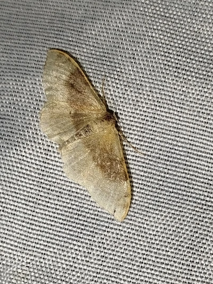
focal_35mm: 94
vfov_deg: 20.9
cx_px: 102
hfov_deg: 15.7
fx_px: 772
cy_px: 163
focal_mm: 5.31
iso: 80
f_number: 1.7
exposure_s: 1/50
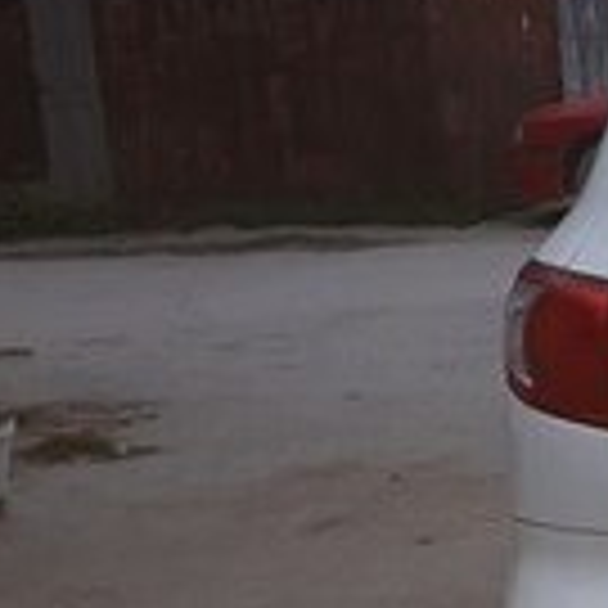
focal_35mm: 117
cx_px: 1144
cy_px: 399
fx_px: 2325
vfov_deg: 14.9
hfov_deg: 13.2
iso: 50
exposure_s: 1/100
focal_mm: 3.6
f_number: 1.9
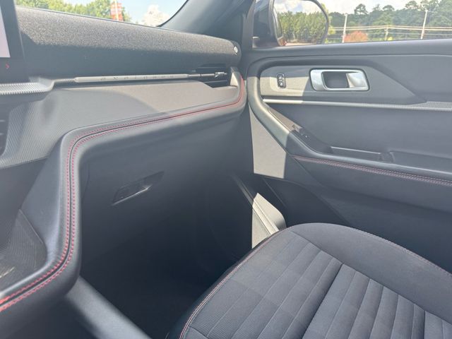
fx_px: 313
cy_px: 170
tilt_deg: -22.2
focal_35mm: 24
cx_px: 226
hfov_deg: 71.6
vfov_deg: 56.8
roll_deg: -0.1
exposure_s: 1/159
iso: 64
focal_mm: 6.76
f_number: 1.78
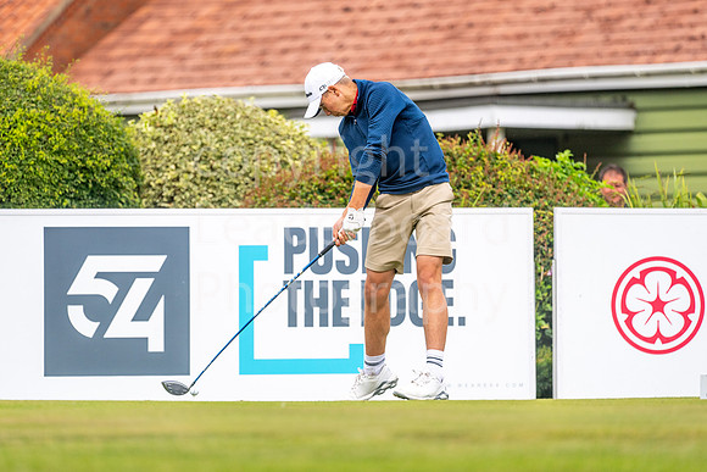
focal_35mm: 336
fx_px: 6609
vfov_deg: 4.1
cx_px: 338
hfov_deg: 6.1
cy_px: 228
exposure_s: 1/3200
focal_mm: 300
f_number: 4
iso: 320
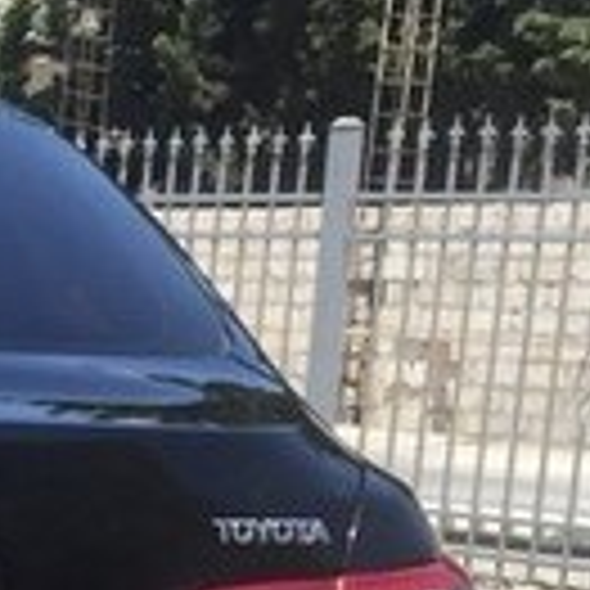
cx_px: -441
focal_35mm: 129
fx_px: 2488
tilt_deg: -12.7
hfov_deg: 12.5
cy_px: 853
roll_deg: -1.9
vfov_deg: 12.9
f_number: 2.2
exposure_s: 1/1236
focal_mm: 4.15
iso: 32
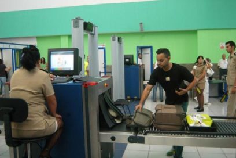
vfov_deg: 43.6
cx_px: 118
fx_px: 197
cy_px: 79
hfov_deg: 61.9
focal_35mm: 30
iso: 640
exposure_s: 1/80
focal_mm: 20
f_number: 5
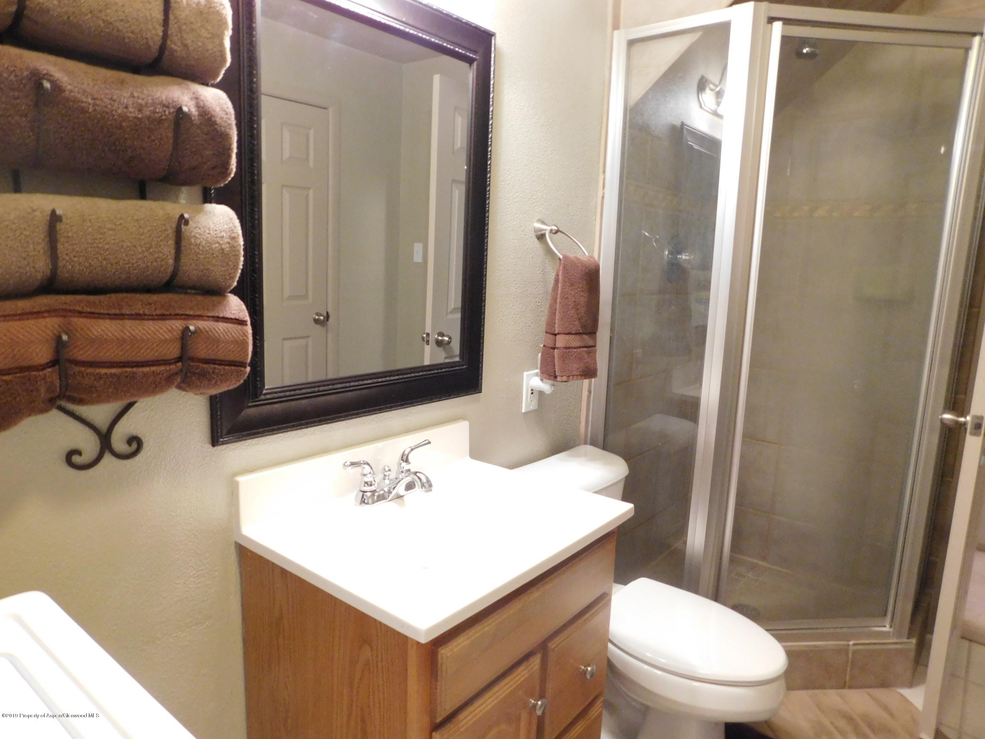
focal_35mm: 23
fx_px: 654
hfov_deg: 73.9
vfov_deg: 58.9
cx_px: 492
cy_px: 370
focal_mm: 4
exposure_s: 1/8
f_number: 3
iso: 400
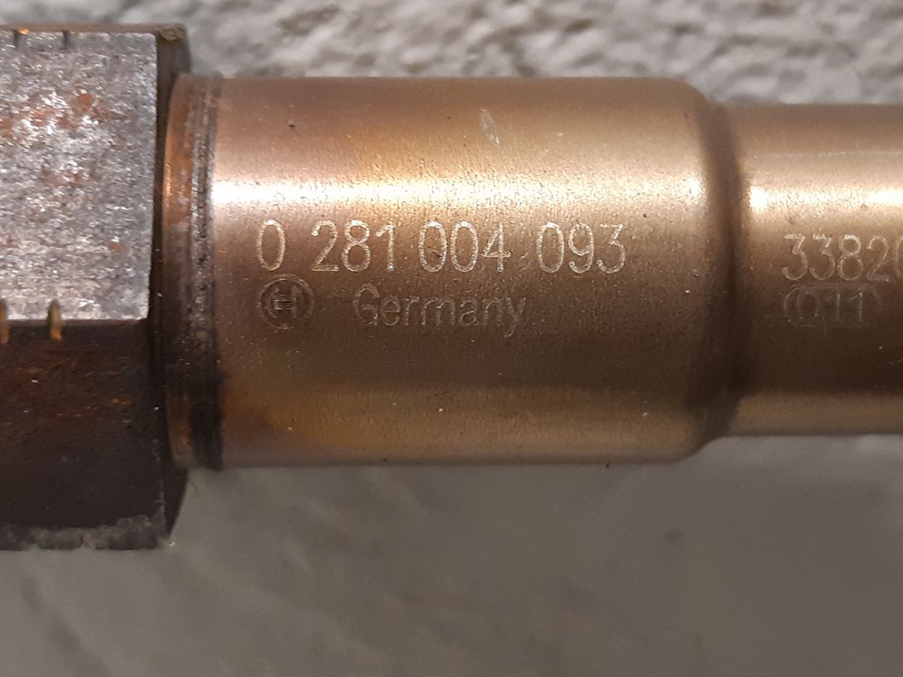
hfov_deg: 45.8
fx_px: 1069
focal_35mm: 41
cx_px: 441
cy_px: 286
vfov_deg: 35.1
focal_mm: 3.93
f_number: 1.7
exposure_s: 1/33
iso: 200
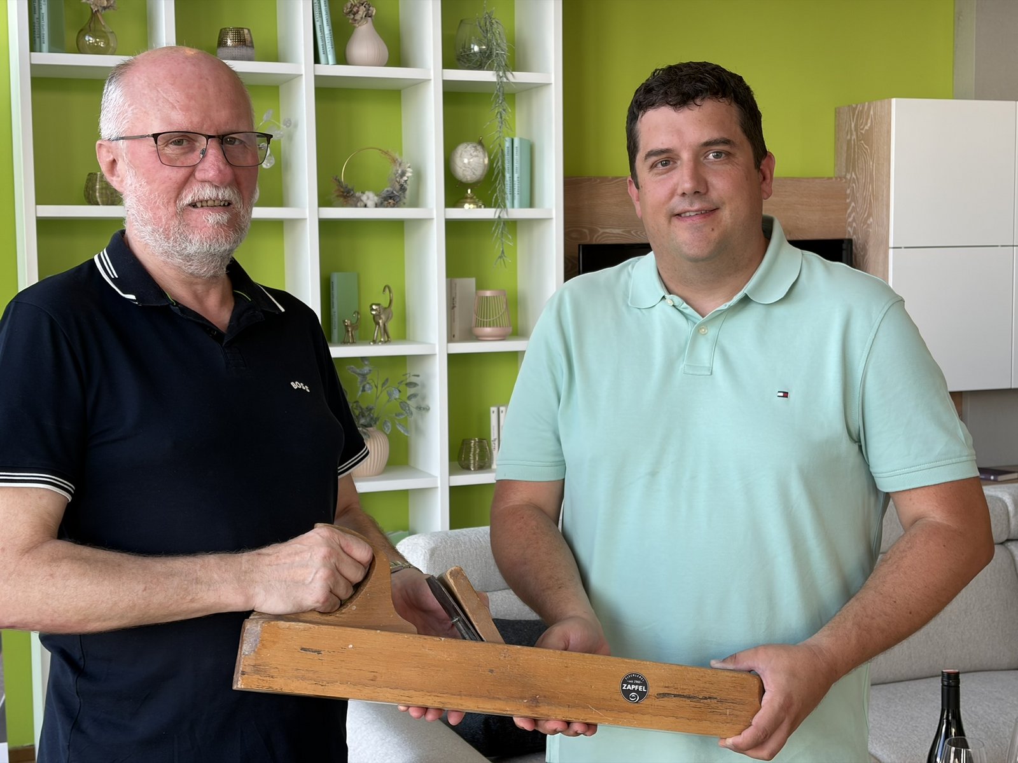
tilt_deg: -4.6
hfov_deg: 36.8
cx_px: 509
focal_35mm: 52
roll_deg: +1.0
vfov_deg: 28.0
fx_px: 1529
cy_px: 382
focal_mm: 5.96
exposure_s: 1/121
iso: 32
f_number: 1.6
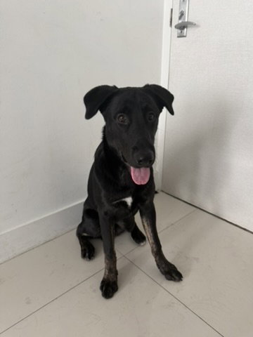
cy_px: 168
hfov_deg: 56.8
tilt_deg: -22.9
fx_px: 234
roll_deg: +0.5
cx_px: 126
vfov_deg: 71.6
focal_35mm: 24
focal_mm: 6.76
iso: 200
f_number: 1.78
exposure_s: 1/89
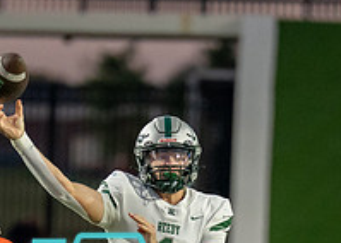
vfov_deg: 1.3
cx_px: 144
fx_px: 10369
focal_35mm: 1071
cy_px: 298
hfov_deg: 1.9
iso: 2000
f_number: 2.8
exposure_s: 1/1600
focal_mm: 200
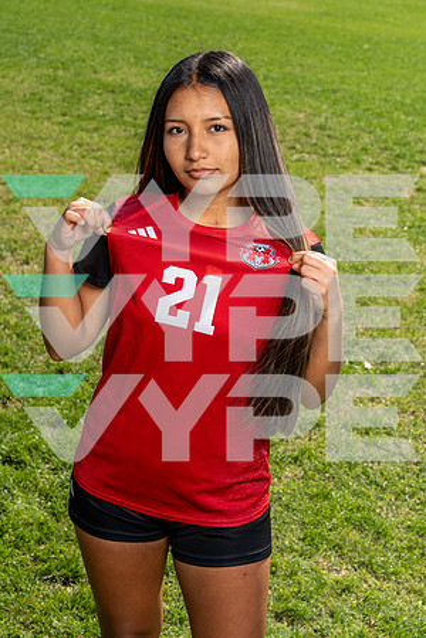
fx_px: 1242
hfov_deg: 19.5
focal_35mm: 70
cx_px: 213
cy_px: 319
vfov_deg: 28.8
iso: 100
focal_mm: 70
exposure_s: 1/200
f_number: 9
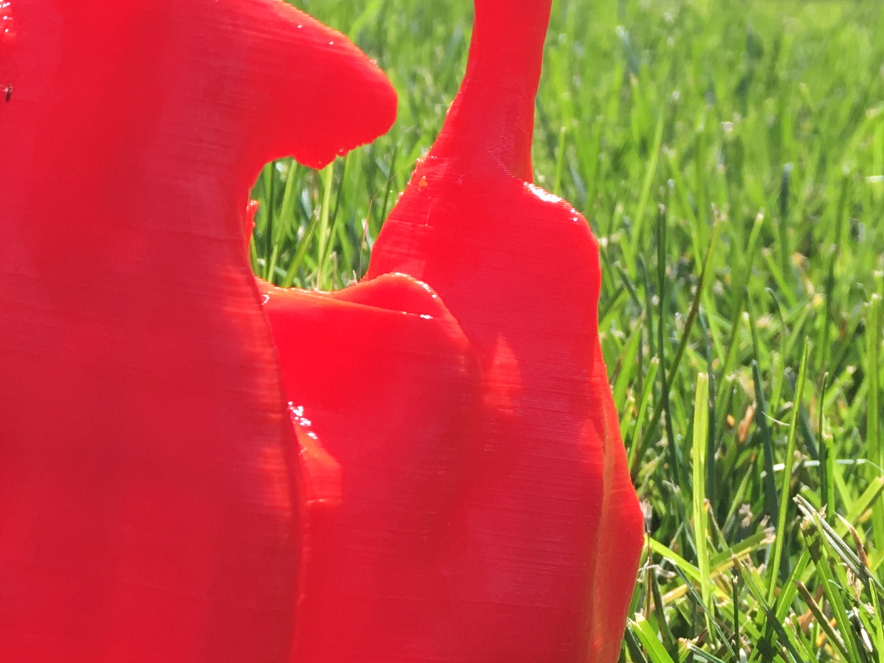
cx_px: -1
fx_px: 2120
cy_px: 452
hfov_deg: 22.6
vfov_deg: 17.7
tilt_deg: -16.9
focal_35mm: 83
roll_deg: -2.8
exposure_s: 1/490
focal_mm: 4.15
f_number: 2.2
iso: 25
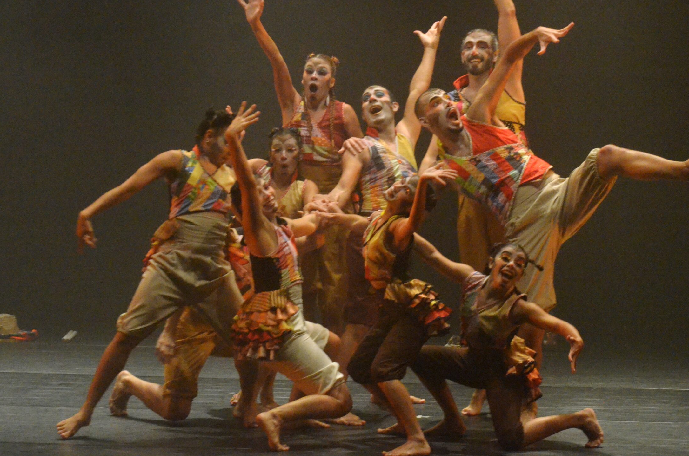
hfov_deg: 8.0
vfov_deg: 5.3
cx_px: 390
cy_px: 196
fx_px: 4901
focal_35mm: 257
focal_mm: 145
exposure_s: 1/250
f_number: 5.6
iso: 6400
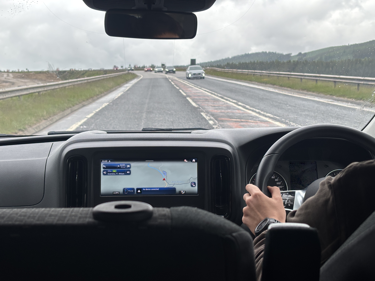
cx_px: 188
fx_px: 563
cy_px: 140
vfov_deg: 28.0
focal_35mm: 52
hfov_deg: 36.8
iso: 32
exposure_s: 1/439
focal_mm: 5.96
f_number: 1.6
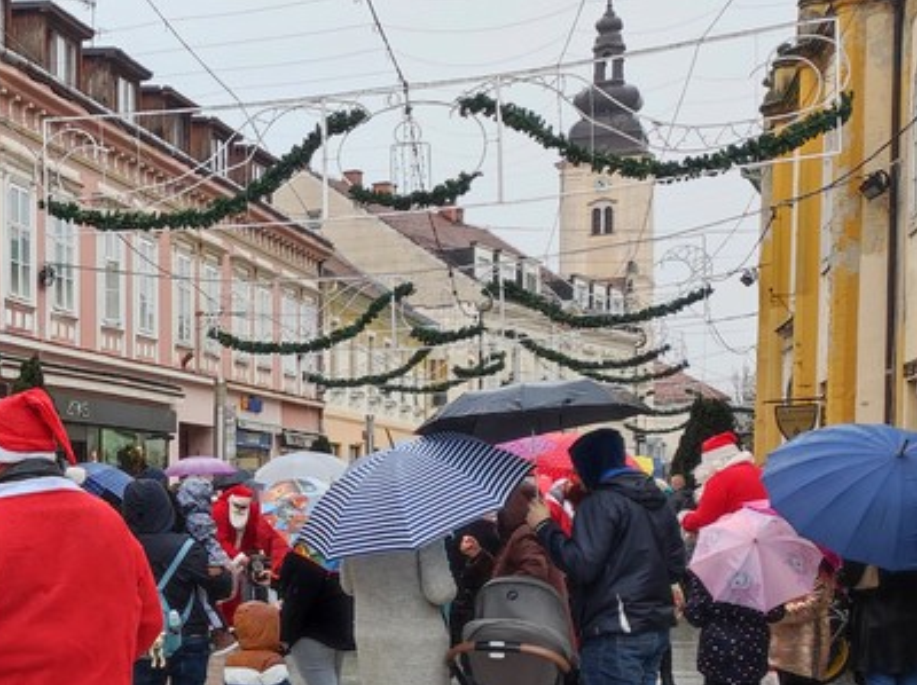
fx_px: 1693
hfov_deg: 27.6
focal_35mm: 64
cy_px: 600
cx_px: -103
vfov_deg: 22.4
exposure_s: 1/100
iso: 271
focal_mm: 4.7
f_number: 1.79
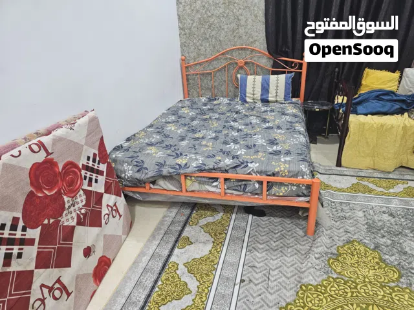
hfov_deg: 73.9
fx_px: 275
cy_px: 155
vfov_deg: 58.9
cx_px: 207
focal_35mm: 23
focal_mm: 6.3
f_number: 1.7
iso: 500
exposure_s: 1/100
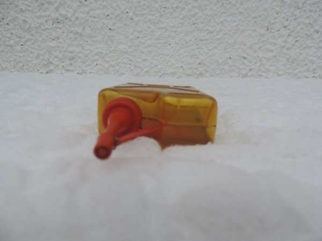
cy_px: 120
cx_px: 161
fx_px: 223
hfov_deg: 71.6
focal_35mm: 24
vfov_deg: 56.8
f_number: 3
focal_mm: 4.3
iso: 80
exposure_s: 1/400
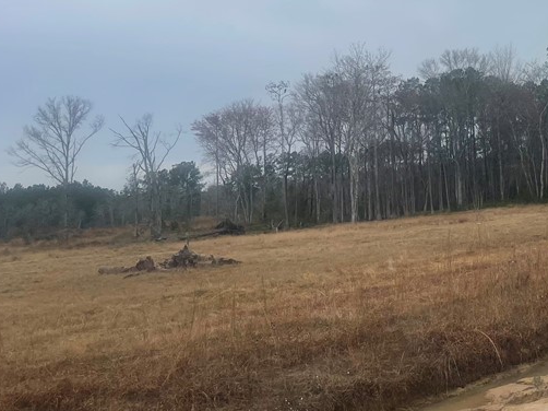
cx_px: 527
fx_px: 807
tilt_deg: +9.6
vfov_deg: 27.3
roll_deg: +4.6
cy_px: 26
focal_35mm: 51
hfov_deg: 34.6
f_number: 1.6
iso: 32
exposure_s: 1/962
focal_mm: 5.1
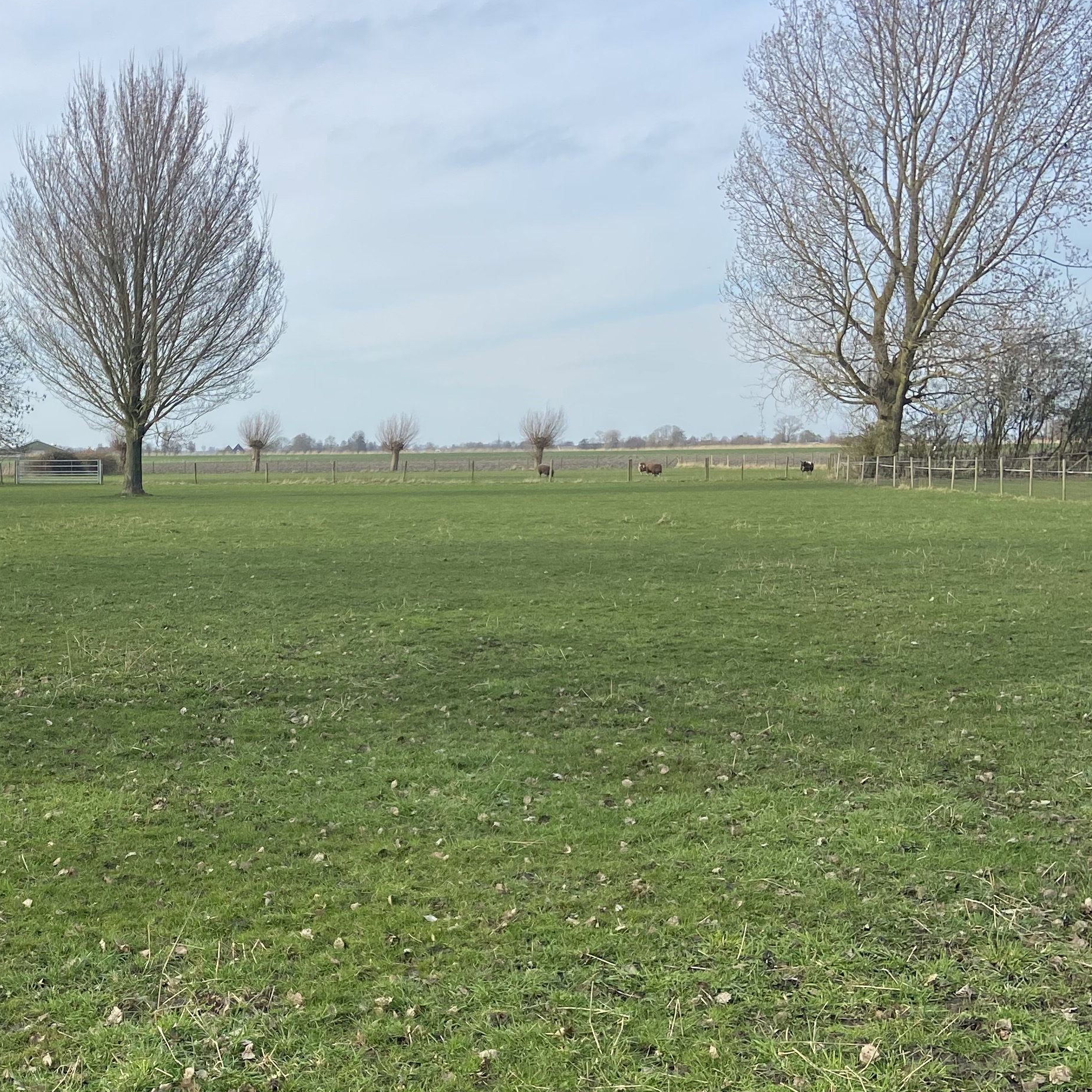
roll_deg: -0.1
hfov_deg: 33.1
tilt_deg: -6.3
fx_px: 1785
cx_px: 217
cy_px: 709
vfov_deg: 33.8
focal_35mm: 50
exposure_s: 1/1585
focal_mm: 4.25
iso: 32
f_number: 1.8
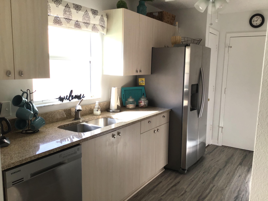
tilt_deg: -9.4
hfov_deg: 58.4
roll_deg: -2.6
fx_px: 240
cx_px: 134
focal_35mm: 31
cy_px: 100
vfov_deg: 45.4
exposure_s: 1/60
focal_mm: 3.3
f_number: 2.4
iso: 25
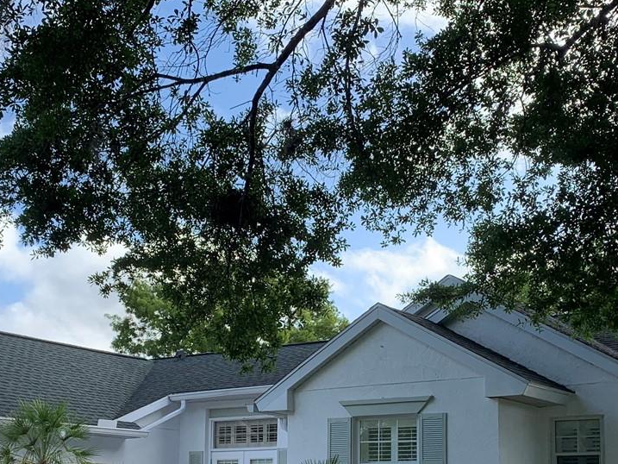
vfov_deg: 24.6
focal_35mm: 58
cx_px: 249
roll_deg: -1.5
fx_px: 1036
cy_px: 403
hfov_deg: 33.1
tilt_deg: +5.9
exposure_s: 1/903
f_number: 1.8
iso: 25
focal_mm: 4.25
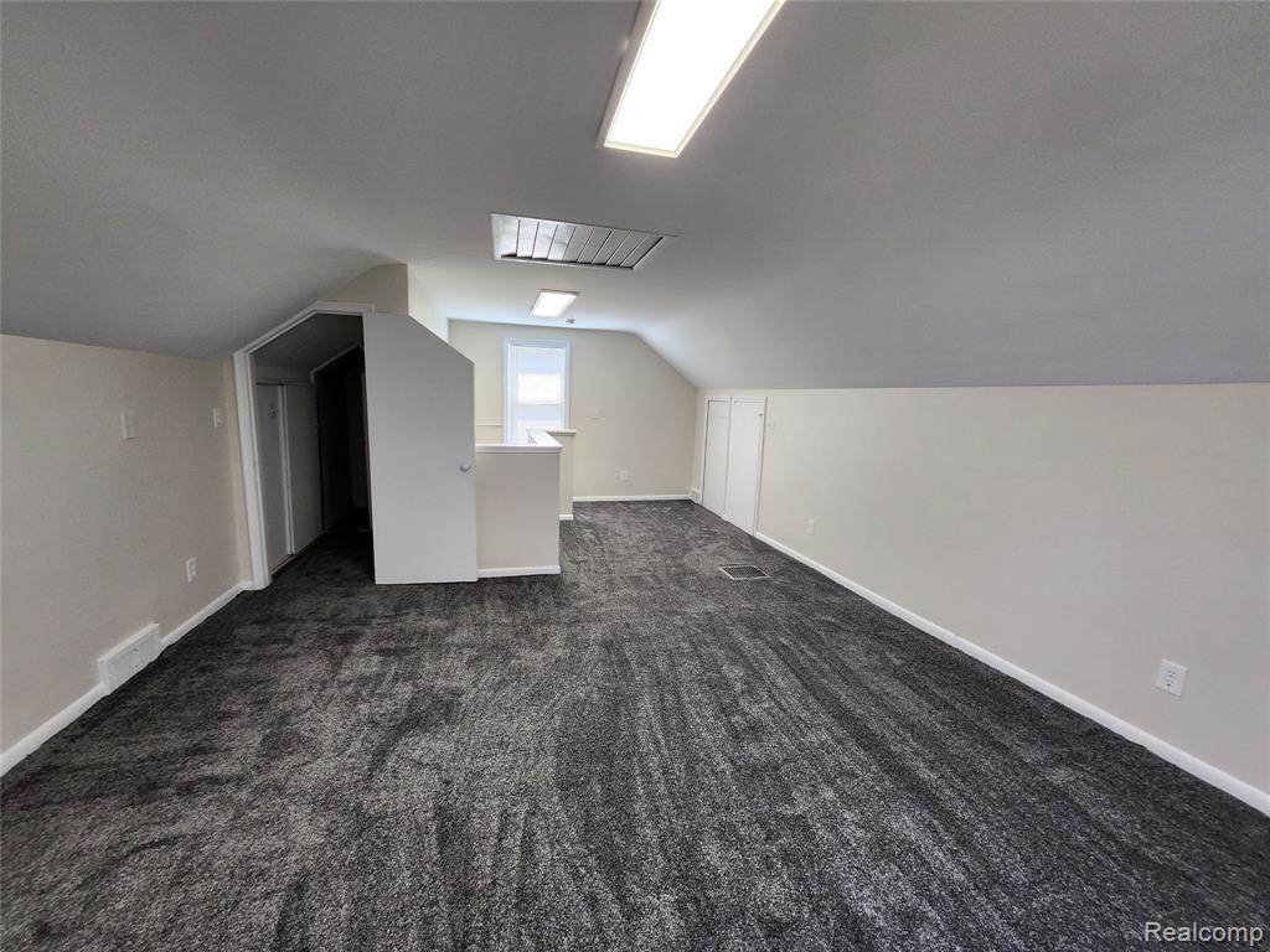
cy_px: 476
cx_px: 635
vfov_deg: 89.9
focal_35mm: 13
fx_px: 477
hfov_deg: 106.2
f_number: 2.2
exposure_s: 1/60
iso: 160
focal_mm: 1.74
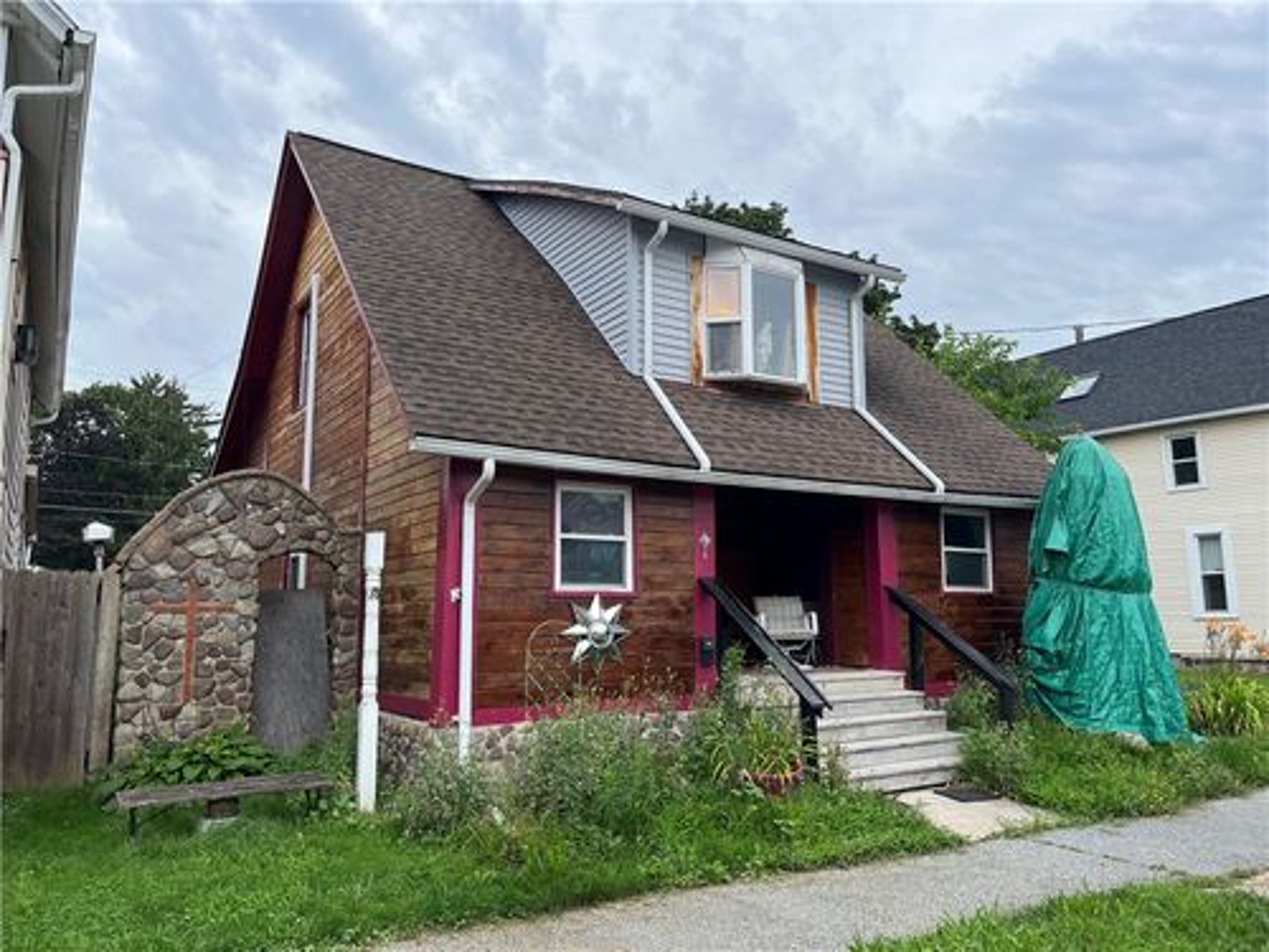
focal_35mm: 26
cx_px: 634
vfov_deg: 53.1
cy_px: 476
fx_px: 953
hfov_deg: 67.3
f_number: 1.6
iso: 50
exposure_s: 1/1106
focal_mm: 5.1
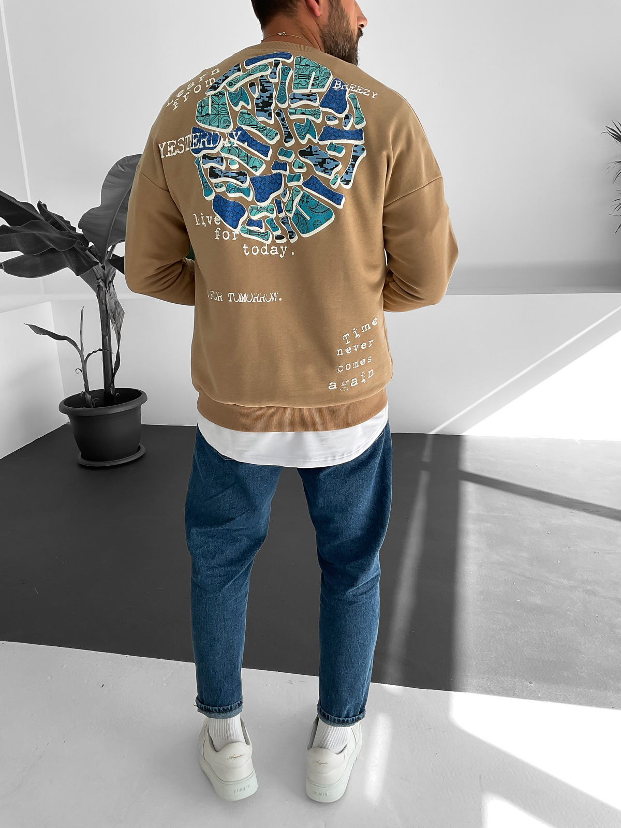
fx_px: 694
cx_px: 310
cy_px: 414
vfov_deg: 61.7
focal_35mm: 29
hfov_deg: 48.2
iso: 16
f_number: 1.8
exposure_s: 1/290
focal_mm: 3
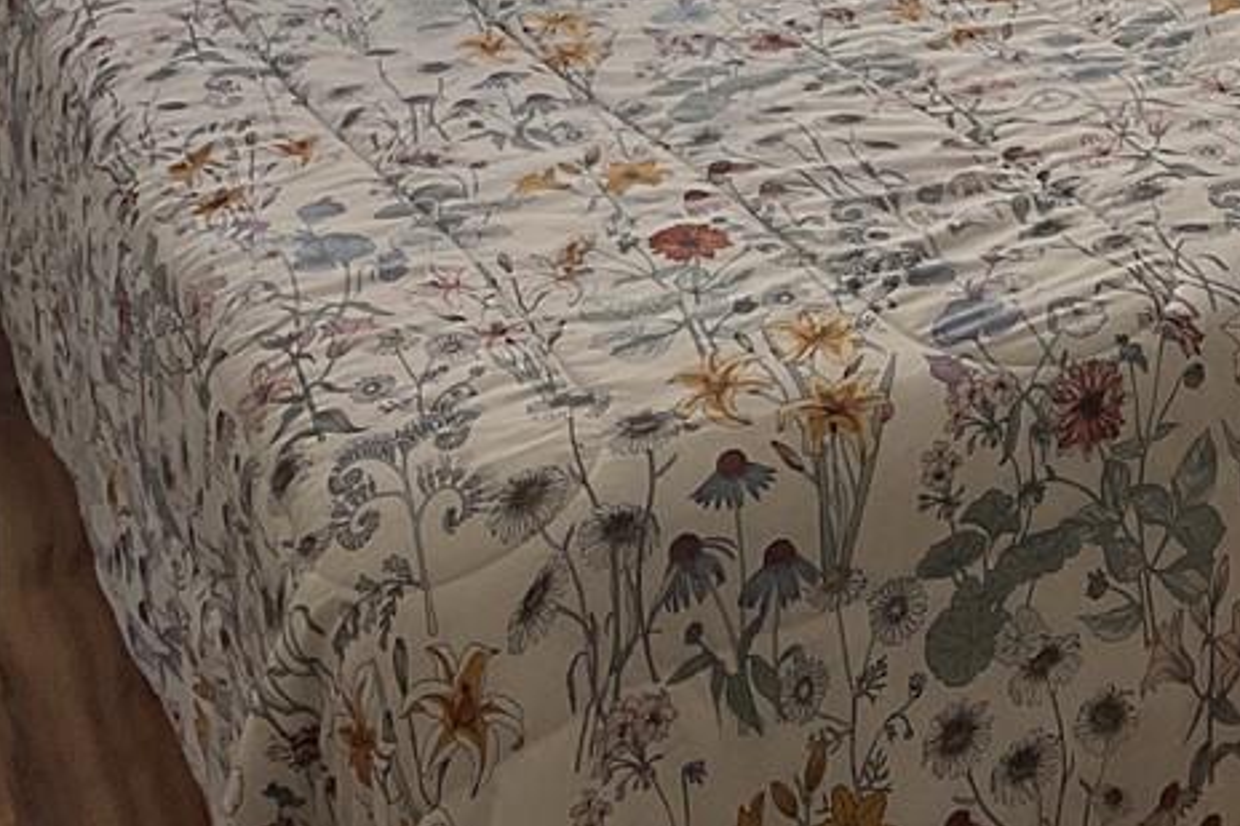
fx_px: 3581
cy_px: -29
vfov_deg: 13.0
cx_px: 1080
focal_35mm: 104
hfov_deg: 19.3
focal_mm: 3
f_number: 1.8
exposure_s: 1/169
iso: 16
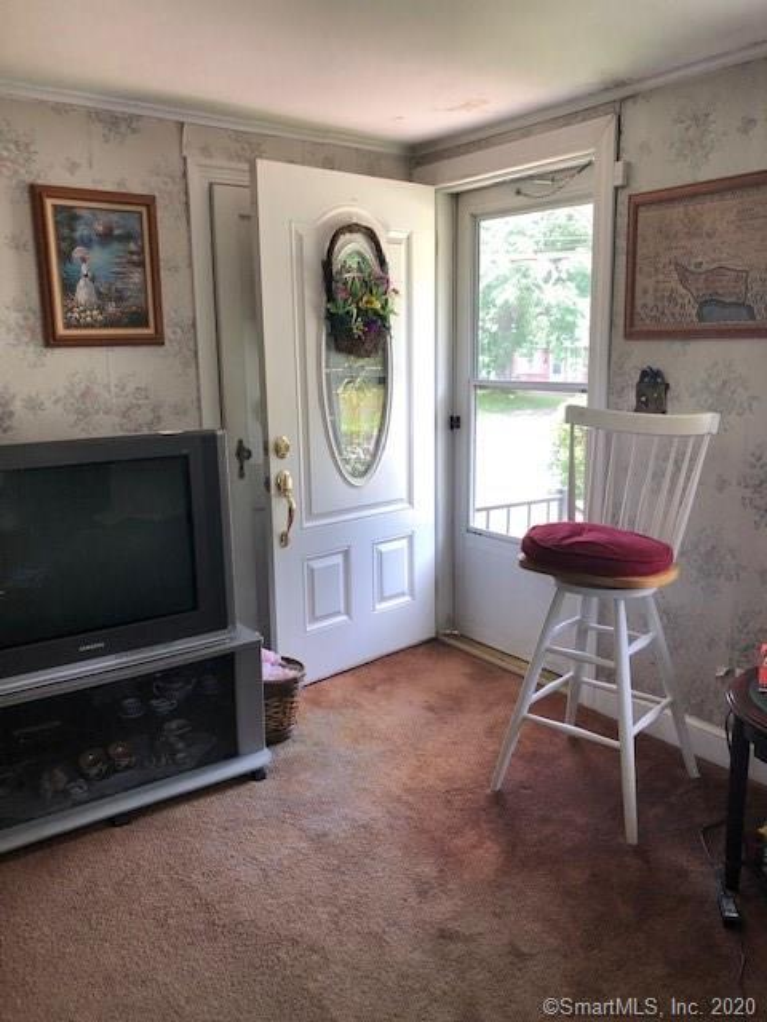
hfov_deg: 49.7
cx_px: 384
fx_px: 827
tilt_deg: -14.6
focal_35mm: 28
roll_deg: +0.9
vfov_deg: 63.4
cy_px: 511
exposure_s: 1/40
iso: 25
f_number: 1.8
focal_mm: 3.99
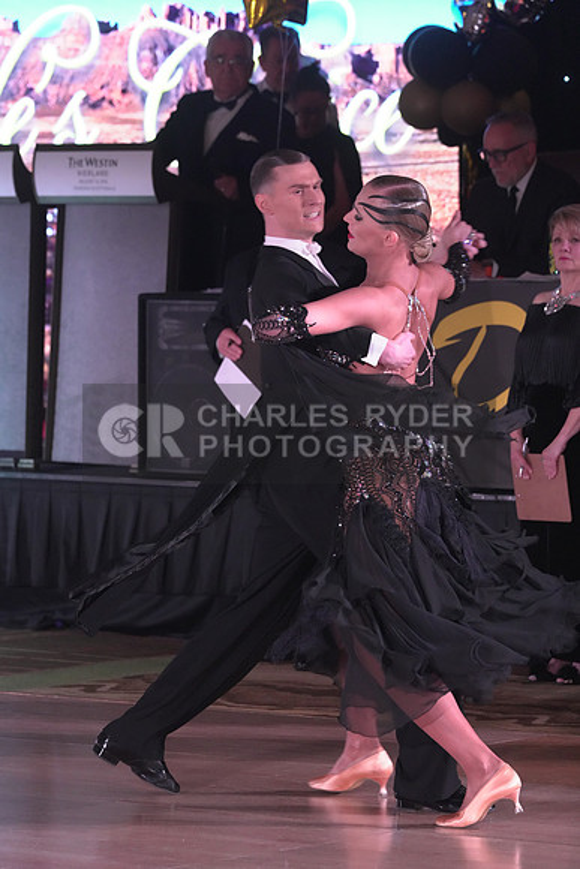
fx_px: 4830
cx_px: 290
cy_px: 434
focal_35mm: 200
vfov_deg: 10.3
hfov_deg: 6.9
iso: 5000
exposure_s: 1/320
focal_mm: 200
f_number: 5.6
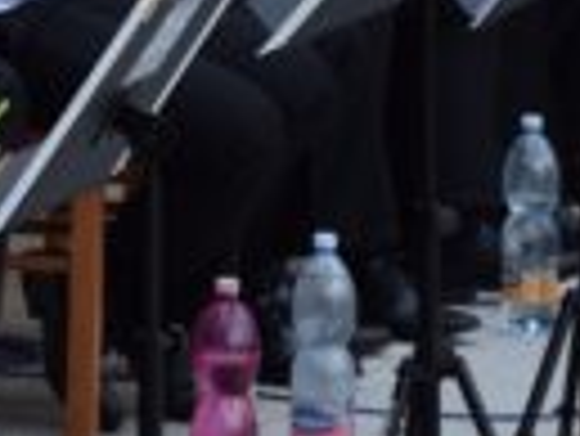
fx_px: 6004
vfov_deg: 4.1
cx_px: -88
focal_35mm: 358
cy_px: -285
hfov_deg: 5.5
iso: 400
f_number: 5.3
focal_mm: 66
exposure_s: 1/250
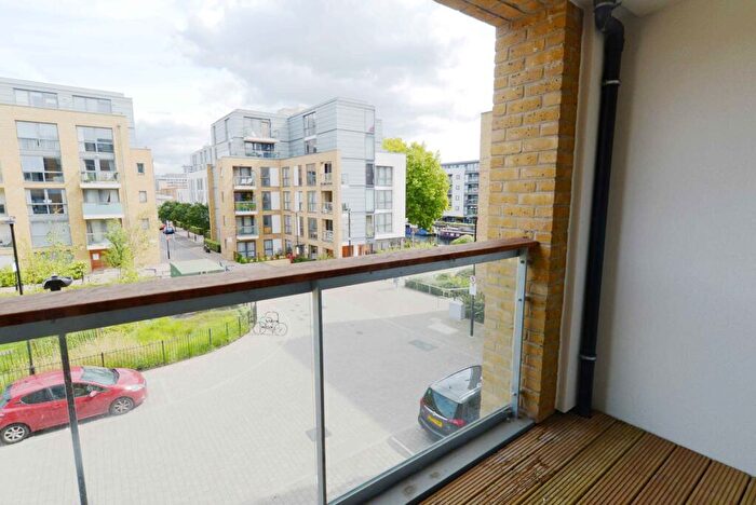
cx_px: 378
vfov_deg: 67.5
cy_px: 252
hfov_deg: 90.0
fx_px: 378
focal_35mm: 18
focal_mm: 18
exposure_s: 1/250
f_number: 8
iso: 200
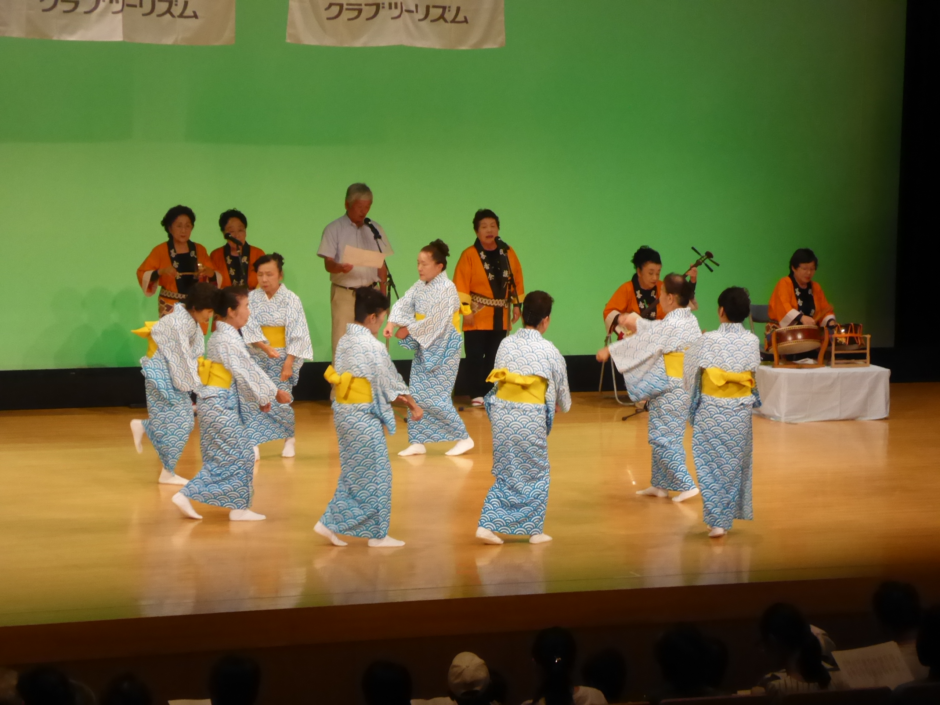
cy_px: 352
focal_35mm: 150
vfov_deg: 9.9
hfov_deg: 13.2
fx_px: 4073
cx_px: 470
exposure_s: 1/80
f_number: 5.3
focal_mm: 24.2
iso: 800
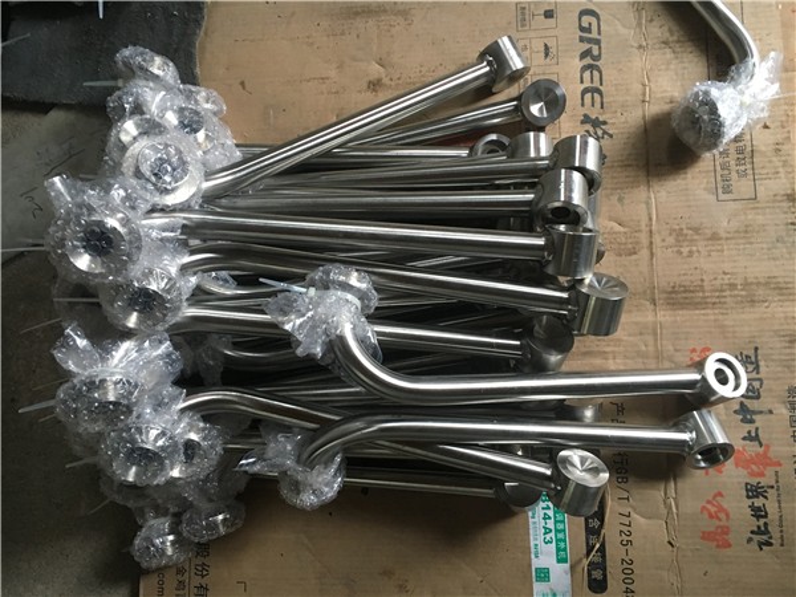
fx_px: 667
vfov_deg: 48.2
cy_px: 298
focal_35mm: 29
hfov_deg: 61.7
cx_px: 398
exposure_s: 1/33
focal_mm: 4.15
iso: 200
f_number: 2.2
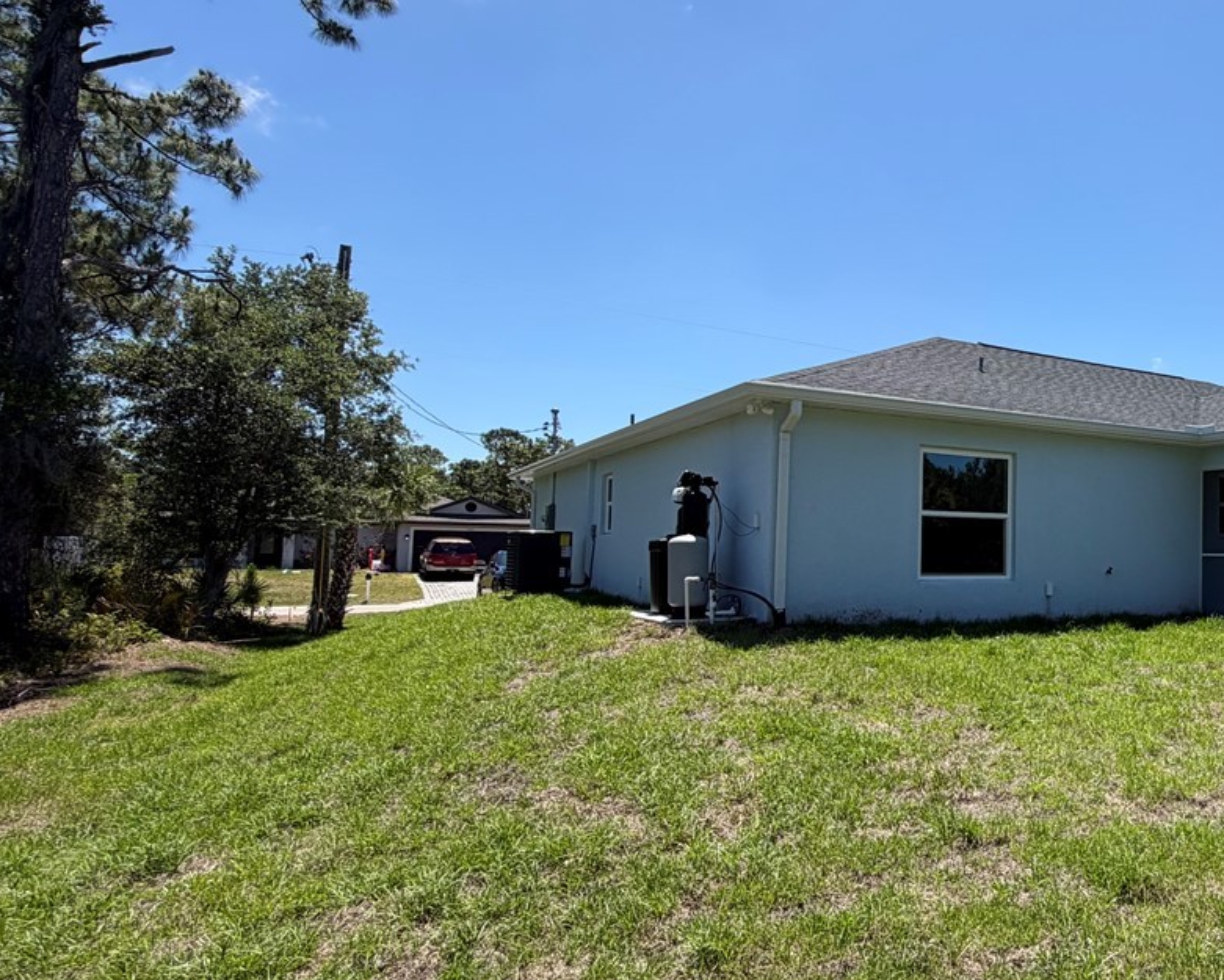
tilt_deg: +3.1
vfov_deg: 51.5
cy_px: 489
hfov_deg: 54.3
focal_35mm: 28
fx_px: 1014
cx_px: 1100
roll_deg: -0.2
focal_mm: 2.22
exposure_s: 1/770
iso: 20
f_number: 2.2
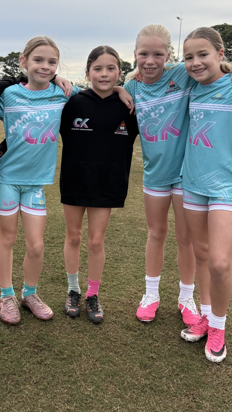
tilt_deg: -7.5
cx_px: 49
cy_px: 154
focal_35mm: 42
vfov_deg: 47.9
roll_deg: -2.1
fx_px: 459
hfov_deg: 27.8
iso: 100
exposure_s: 1/931
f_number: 1.78
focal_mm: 6.76
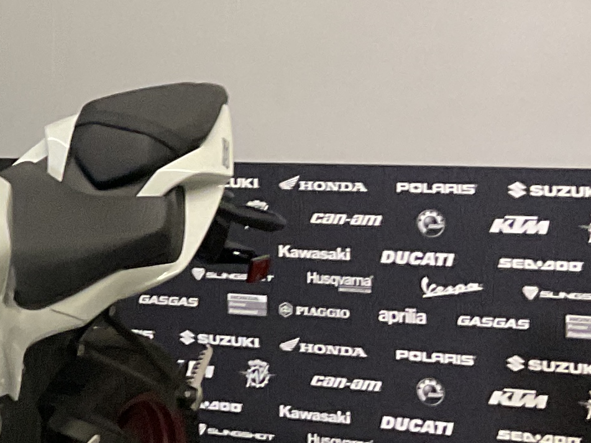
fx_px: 2100
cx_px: -307
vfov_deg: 12.0
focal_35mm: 123
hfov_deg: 14.8
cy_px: 226
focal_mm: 3
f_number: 1.8
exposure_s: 1/60
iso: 160
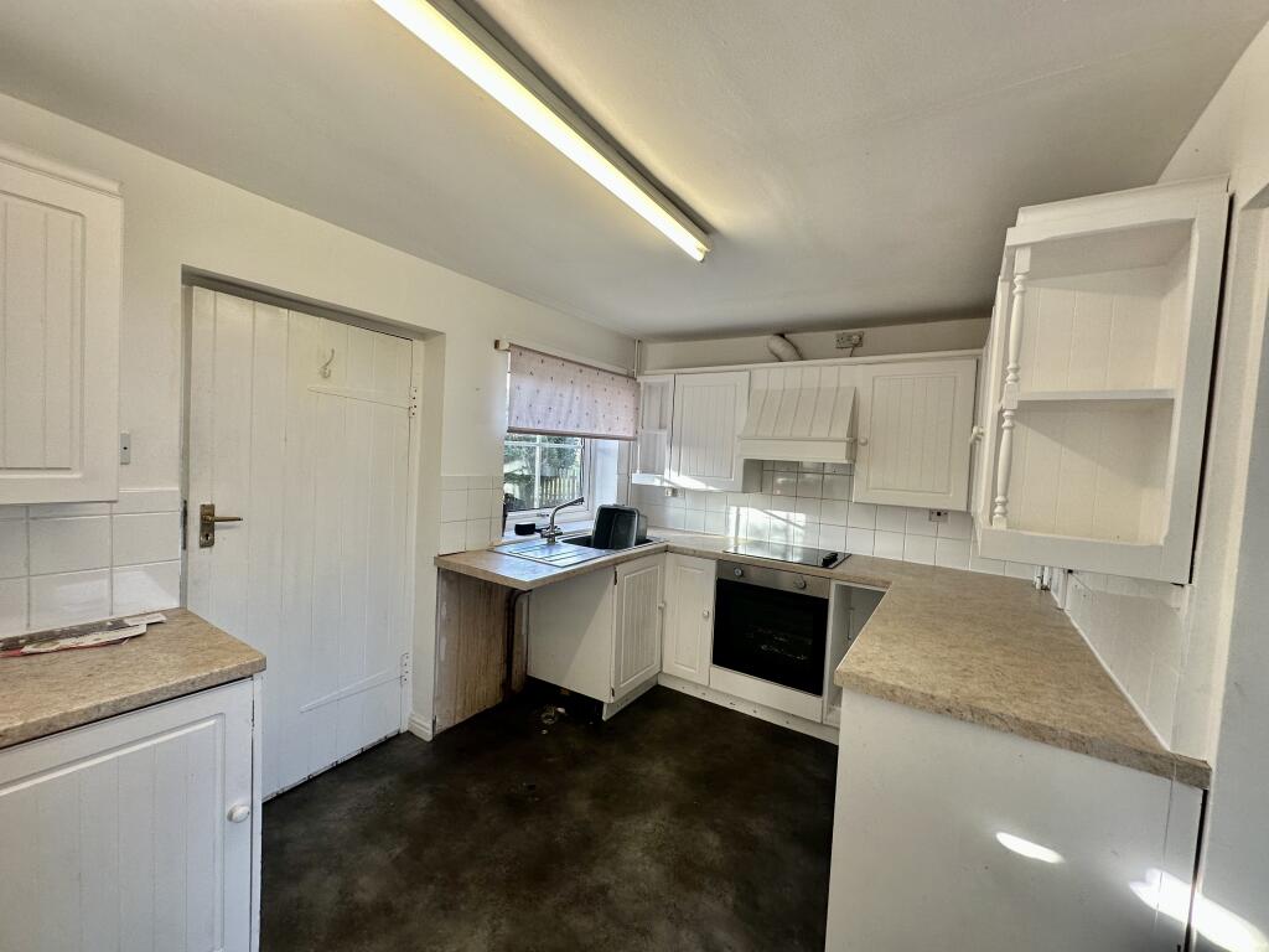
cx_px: 634
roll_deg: -1.7
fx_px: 513
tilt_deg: -2.4
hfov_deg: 102.1
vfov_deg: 85.7
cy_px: 476
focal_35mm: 14
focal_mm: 2.22
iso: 80
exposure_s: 1/100
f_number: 2.2
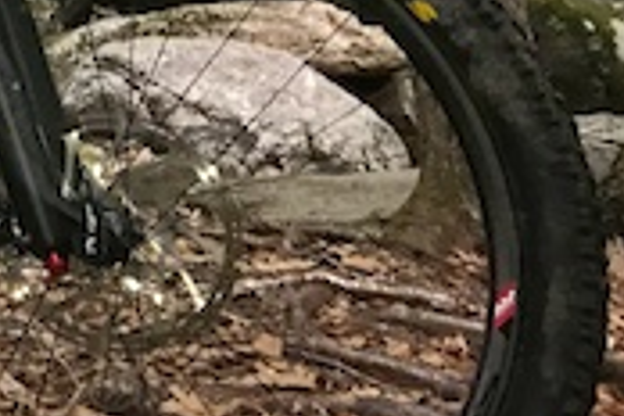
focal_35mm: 134
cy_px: -298
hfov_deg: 12.6
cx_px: -782
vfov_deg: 9.8
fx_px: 2322
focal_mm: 3.99
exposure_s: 1/30
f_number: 1.8
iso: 50
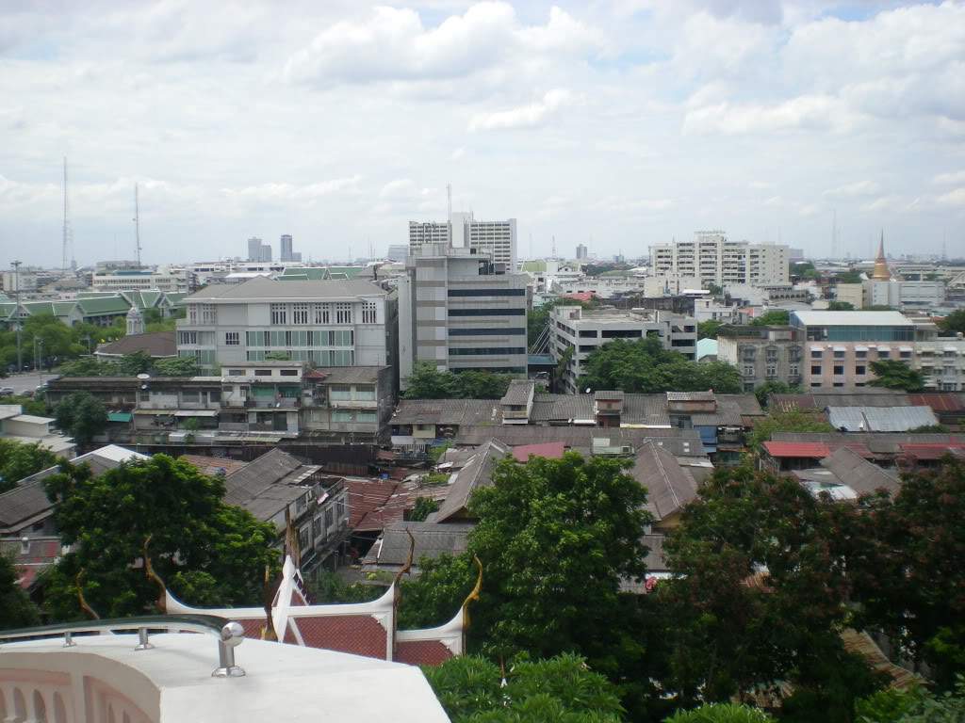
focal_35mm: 38
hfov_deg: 49.0
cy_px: 362
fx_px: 1059
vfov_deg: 37.7
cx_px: 482
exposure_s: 1/369
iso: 50
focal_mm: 6.3
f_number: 4.6
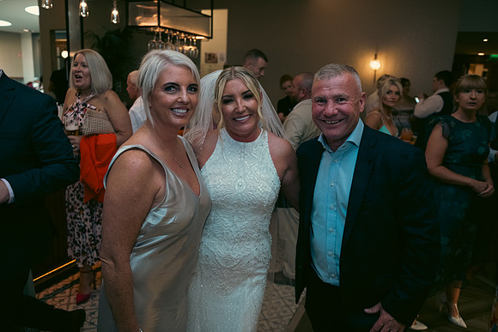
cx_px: 249
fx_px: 374
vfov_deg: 48.0
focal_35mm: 27
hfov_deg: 67.4
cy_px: 166
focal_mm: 27
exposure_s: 1/160
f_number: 3.5
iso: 800
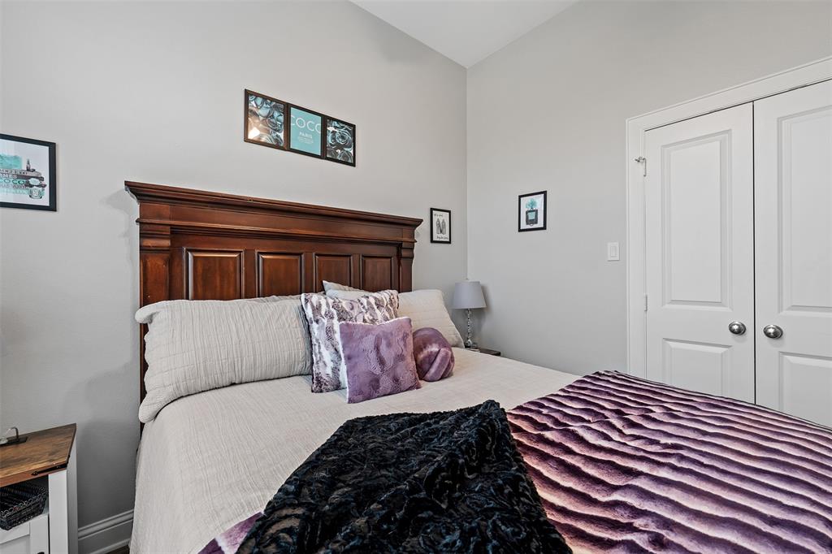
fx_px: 347
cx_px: 416
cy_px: 277
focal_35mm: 15
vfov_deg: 77.3
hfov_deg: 100.4
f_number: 8
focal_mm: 15
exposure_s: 1/6
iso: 800
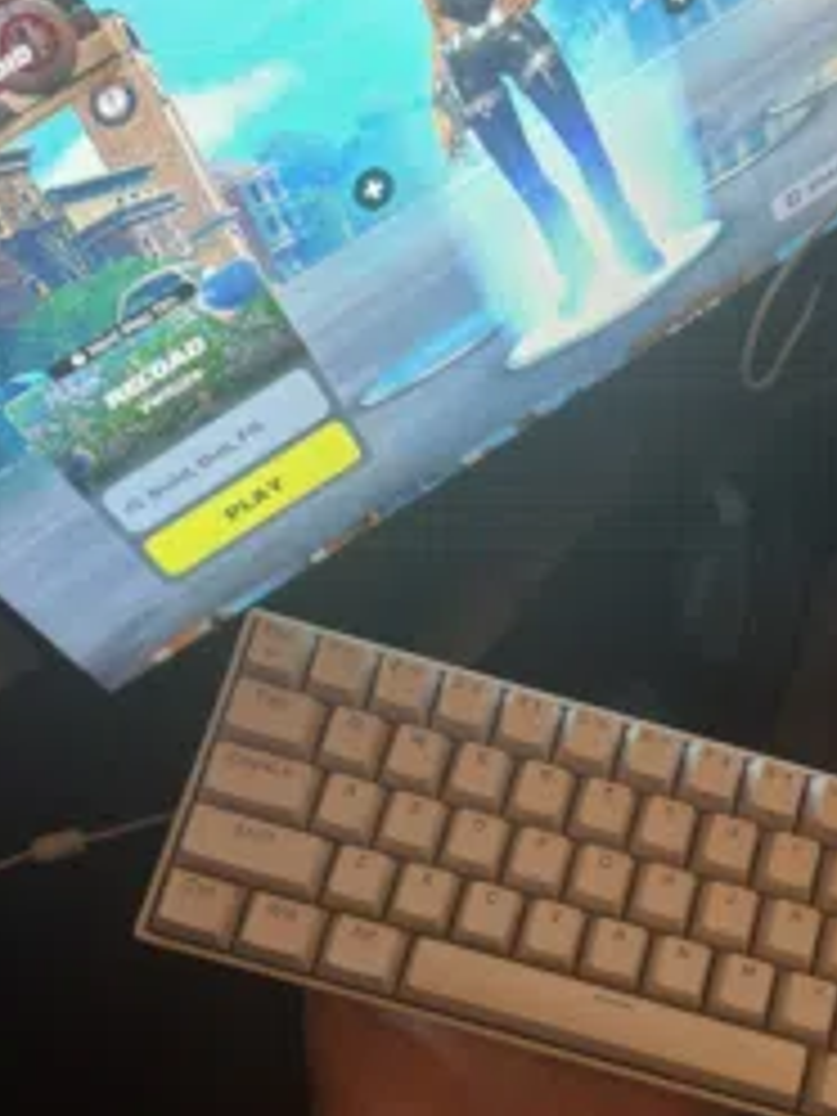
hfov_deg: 33.7
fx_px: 1354
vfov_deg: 44.2
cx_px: 621
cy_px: 742
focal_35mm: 42
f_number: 1.6
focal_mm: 5.96
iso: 80
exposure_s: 1/50
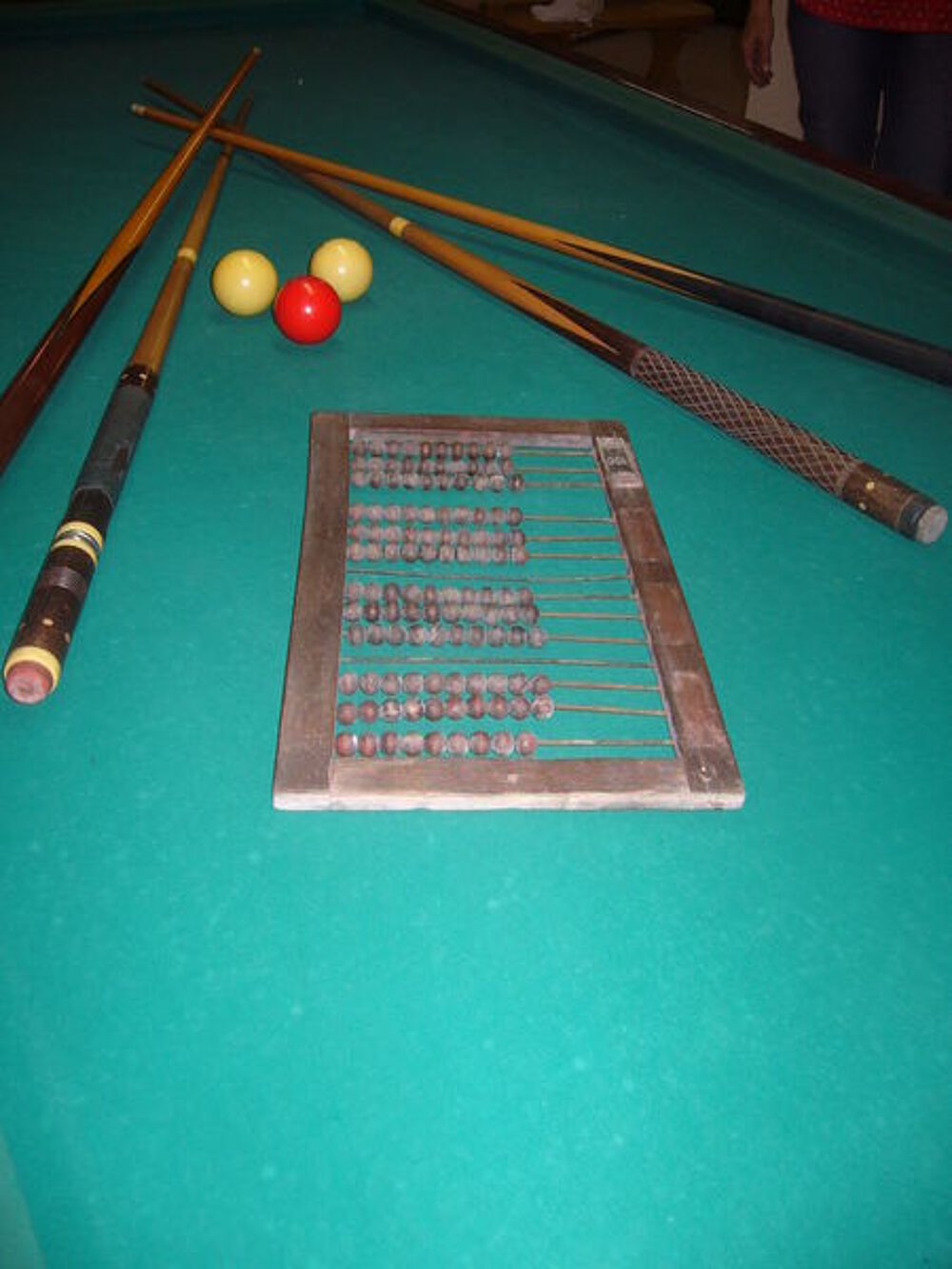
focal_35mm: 35
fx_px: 1283
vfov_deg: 52.6
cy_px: 634
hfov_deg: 40.7
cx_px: 476
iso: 100
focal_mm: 5.8
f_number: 2.8
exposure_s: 1/60
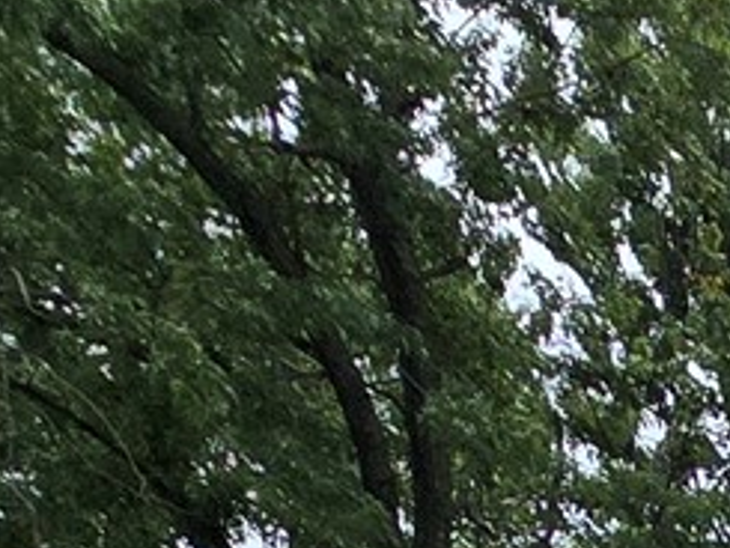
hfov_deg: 13.0
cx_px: 1880
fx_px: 2152
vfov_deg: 9.2
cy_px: 1918
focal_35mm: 102
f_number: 2.2
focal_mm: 2.2
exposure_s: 1/2586
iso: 50
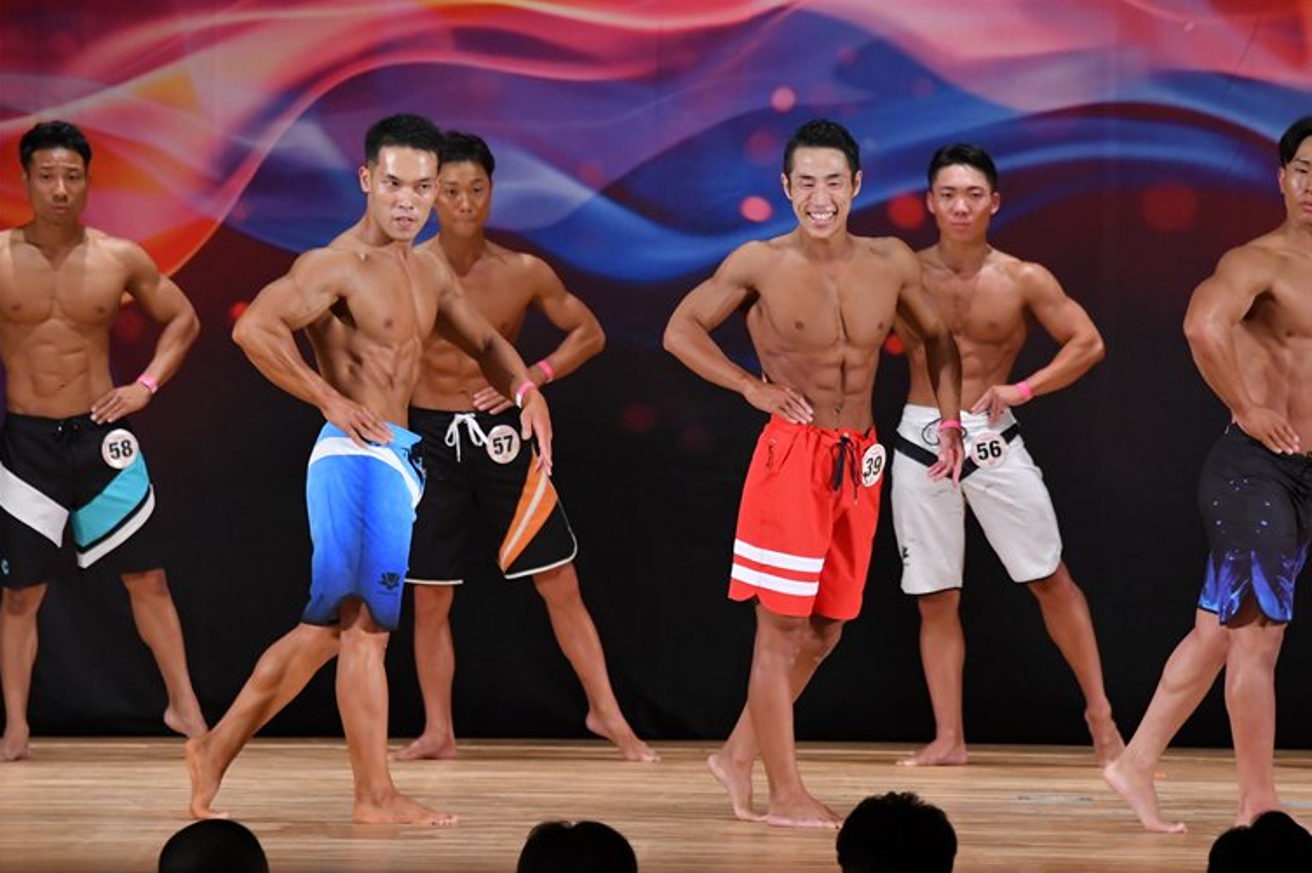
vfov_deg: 5.6
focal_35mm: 247
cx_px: 672
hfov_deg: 8.3
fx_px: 8996
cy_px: 439
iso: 3200
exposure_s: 1/400
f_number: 5.6
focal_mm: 160
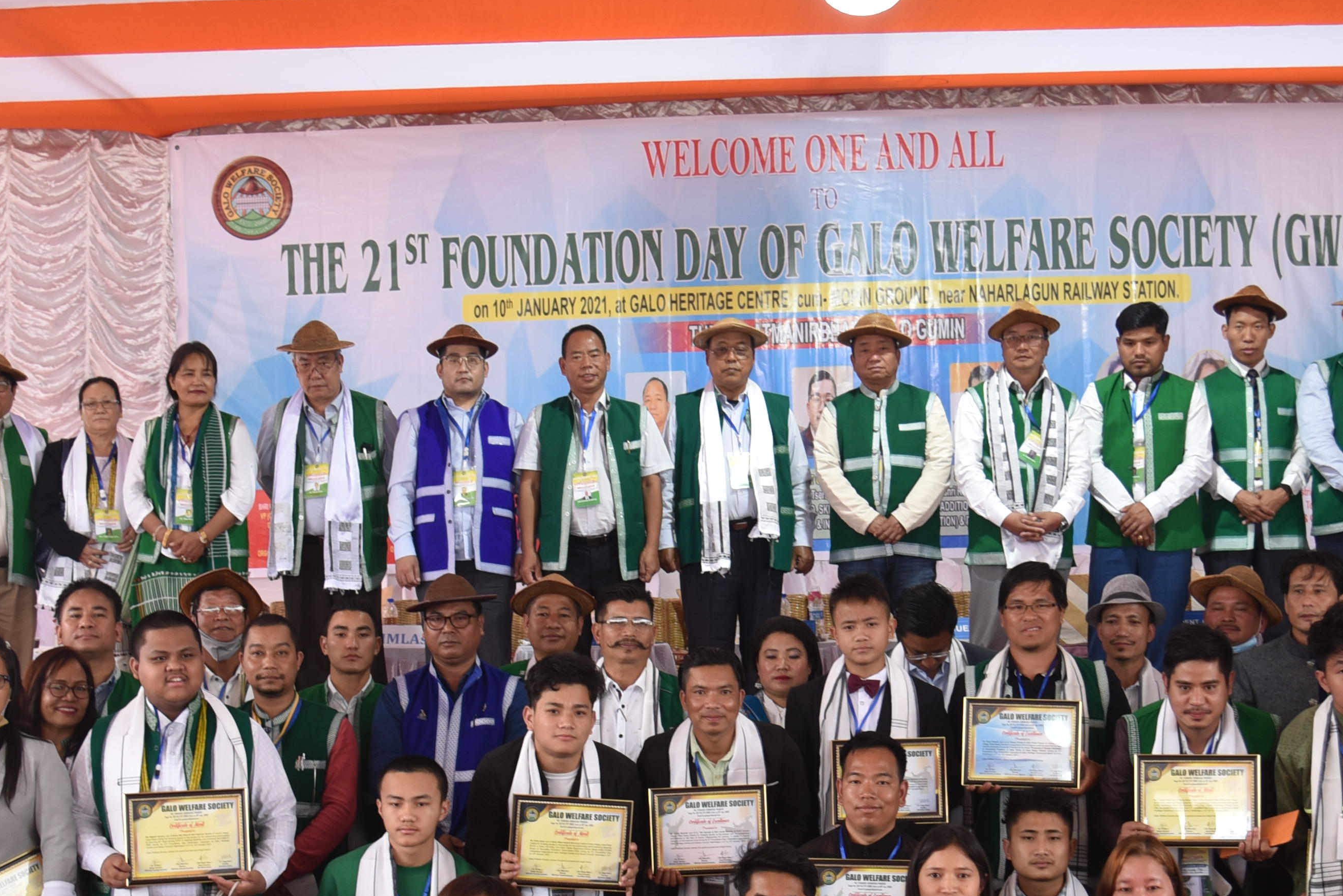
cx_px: 669
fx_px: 2052
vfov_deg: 24.3
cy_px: 681
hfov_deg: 36.2
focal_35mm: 55
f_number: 4
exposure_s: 1/80
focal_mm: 24
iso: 400
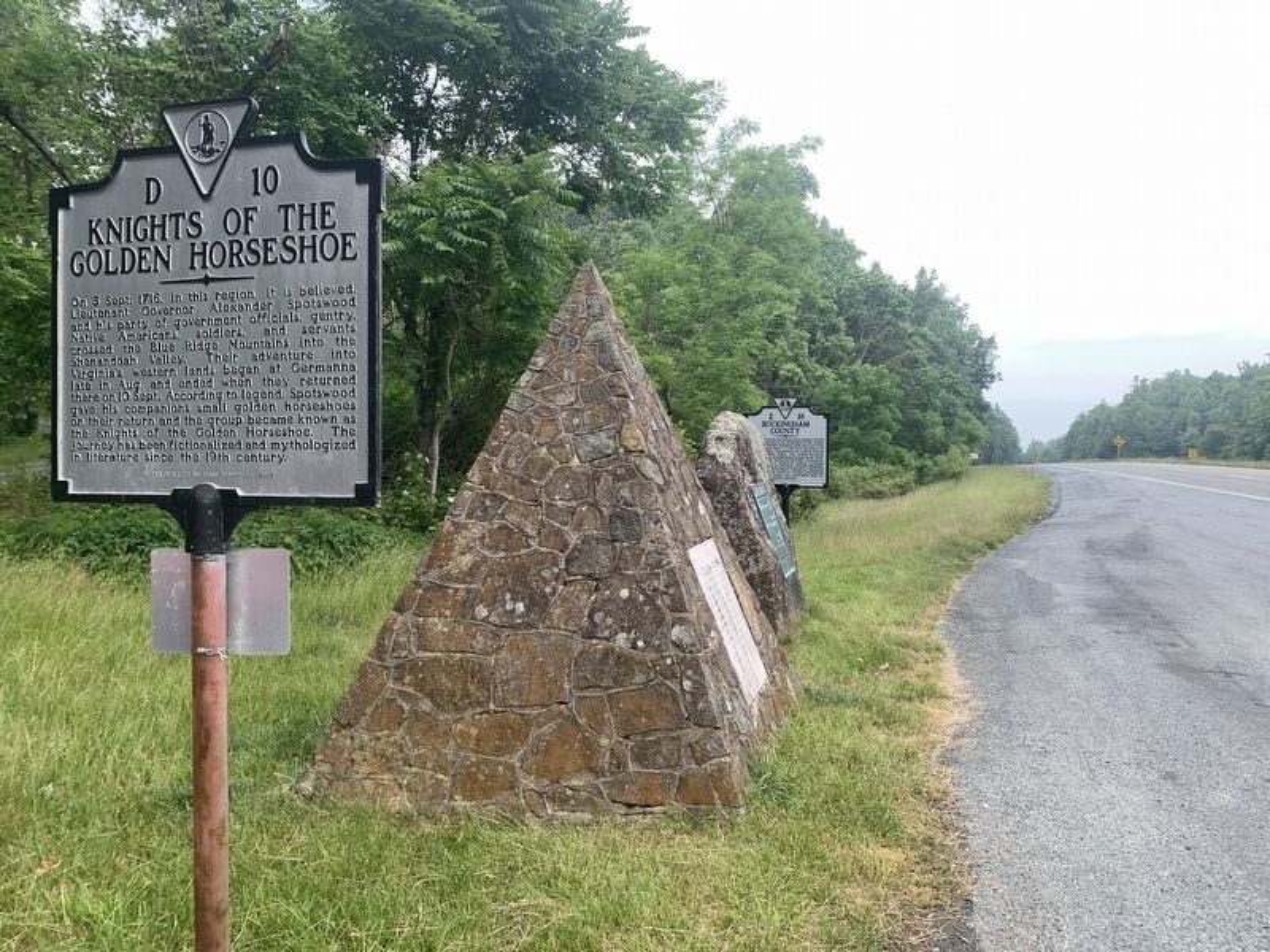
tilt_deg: -1.6
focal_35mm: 26
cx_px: 635
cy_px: 476
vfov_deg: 53.1
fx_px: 954
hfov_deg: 67.3
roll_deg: +1.4
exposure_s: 1/972
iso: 25
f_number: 1.8
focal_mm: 4.25
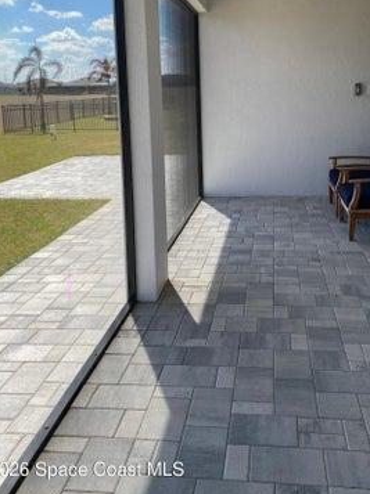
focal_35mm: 35
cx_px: 222
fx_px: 500
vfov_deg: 51.8
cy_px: 167
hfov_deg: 40.5
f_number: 1.8
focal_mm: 4.25
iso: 32
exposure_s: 1/919
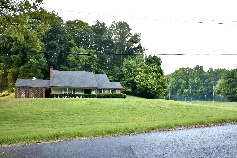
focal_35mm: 30
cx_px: 118
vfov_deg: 43.6
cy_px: 79
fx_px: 197
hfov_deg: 61.9
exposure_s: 1/5
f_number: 5.6
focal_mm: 20
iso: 400
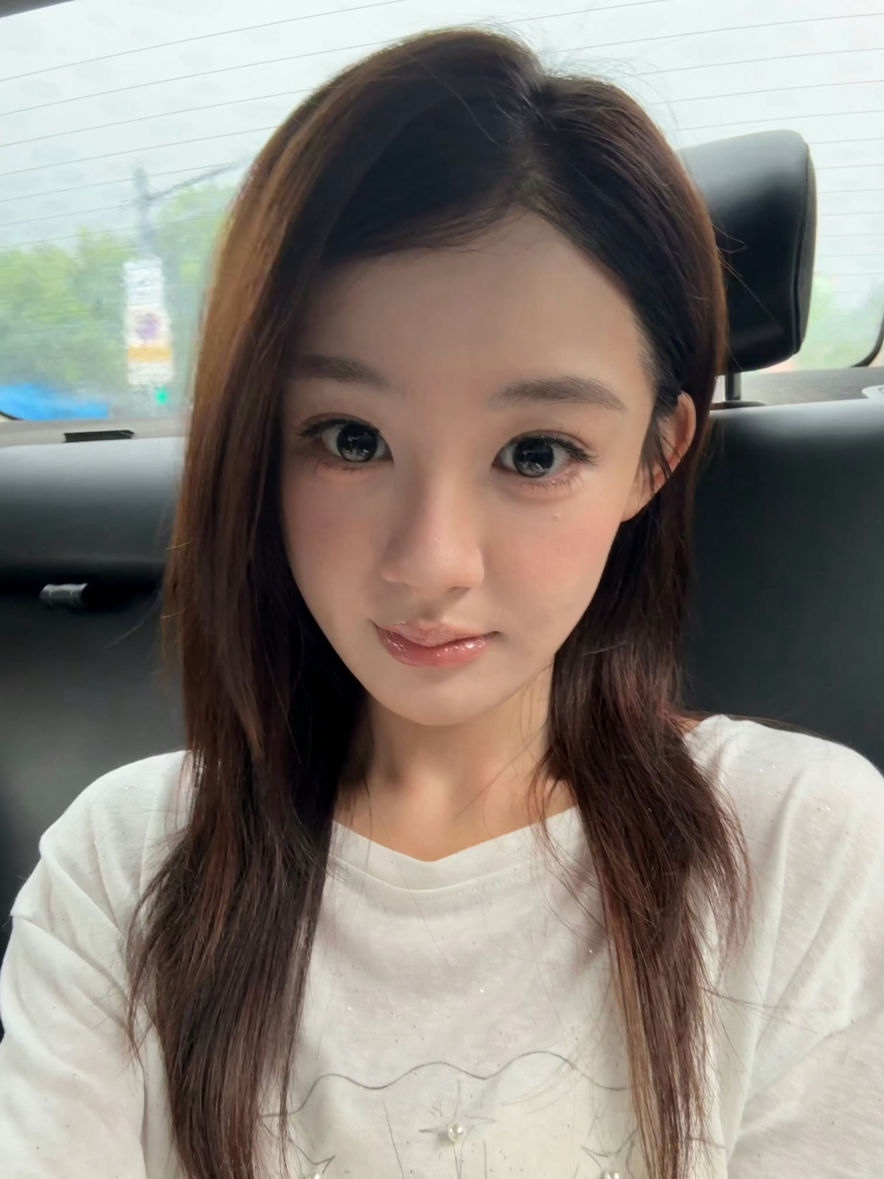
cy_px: 590
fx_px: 783
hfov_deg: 58.9
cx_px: 442
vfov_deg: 73.9
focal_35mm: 23
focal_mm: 2.69
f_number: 1.9
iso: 100
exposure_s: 1/60
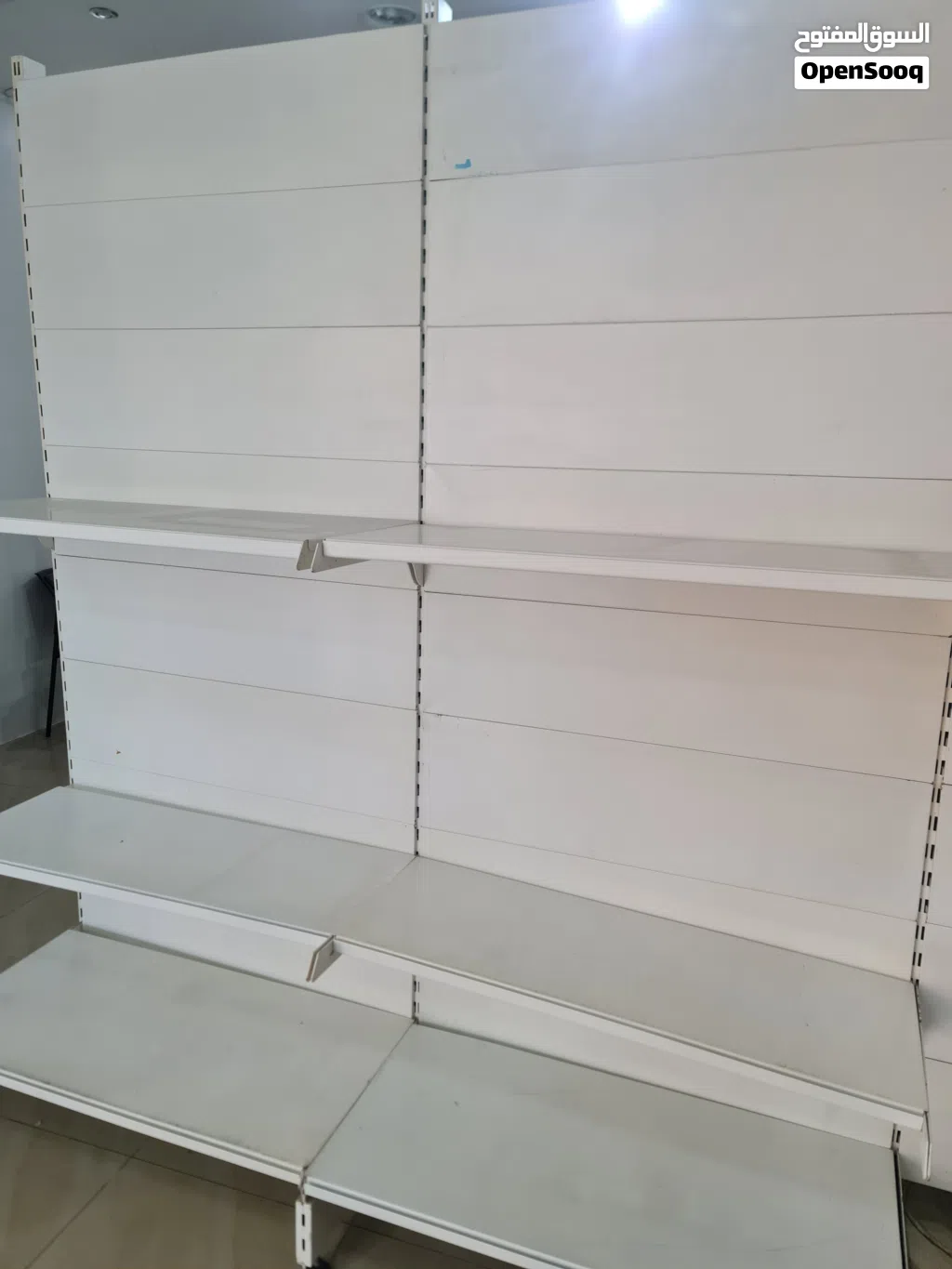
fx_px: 917
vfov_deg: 69.4
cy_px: 634
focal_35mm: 25
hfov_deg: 54.9
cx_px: 476
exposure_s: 1/100
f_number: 1.8
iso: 200
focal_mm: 7
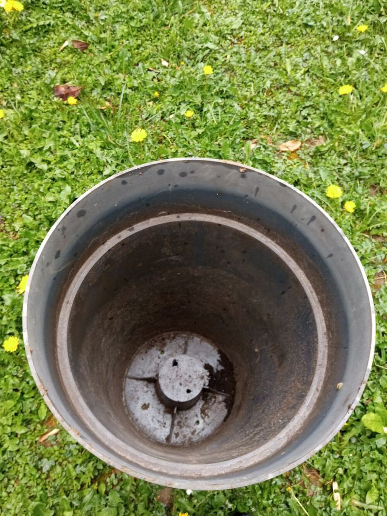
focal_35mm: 27
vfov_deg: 65.3
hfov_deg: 51.4
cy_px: 258
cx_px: 194
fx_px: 402
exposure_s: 1/50
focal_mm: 3.79
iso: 122
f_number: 2.2
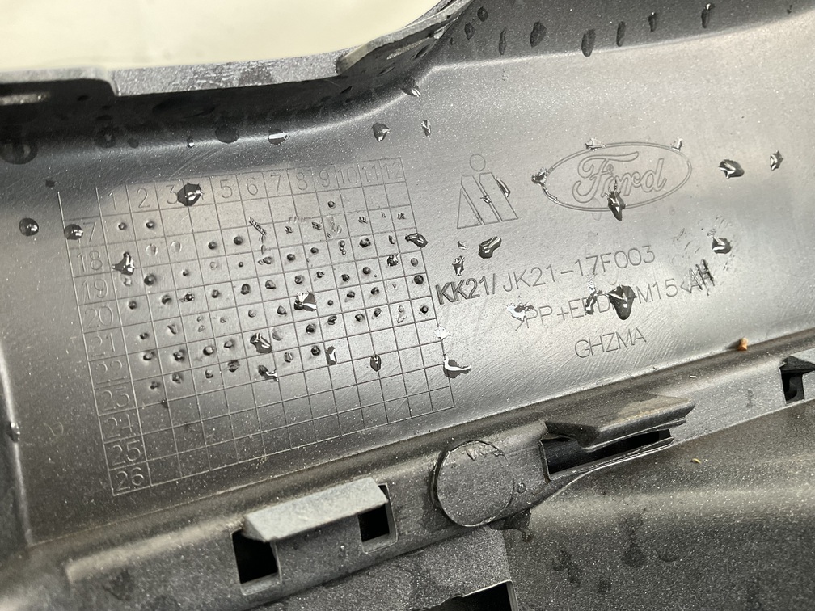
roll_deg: +5.1
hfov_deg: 61.7
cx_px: 408
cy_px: 306
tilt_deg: -9.6
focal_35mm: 29
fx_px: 683
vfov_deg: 48.2
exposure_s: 1/100
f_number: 1.8
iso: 64
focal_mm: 3
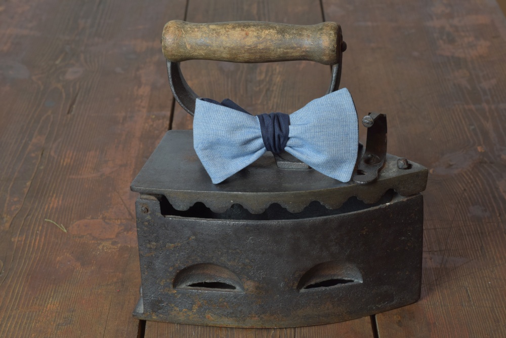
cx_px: 253
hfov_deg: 27.0
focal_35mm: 75
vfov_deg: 18.2
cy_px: 169
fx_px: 1054
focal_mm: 50
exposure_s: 1/1.3
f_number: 11
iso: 200
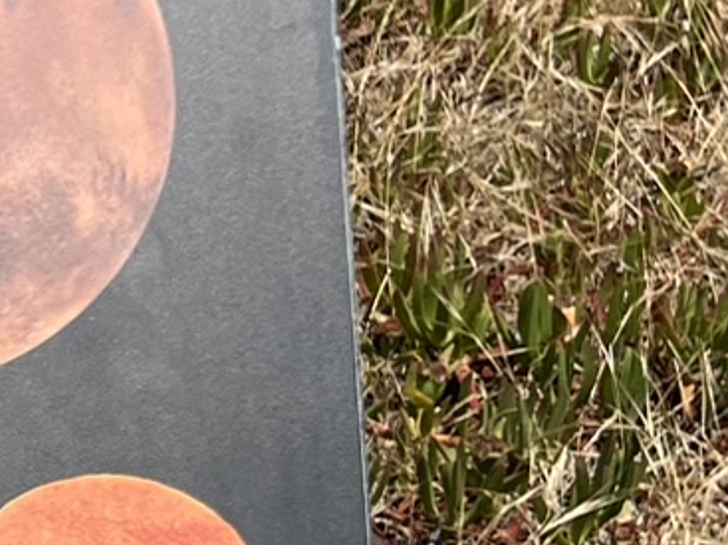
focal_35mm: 145
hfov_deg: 12.3
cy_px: 406
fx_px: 3048
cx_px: -647
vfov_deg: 10.2
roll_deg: +2.6
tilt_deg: -33.2
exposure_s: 1/6579
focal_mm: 5.7
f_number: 1.5
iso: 50
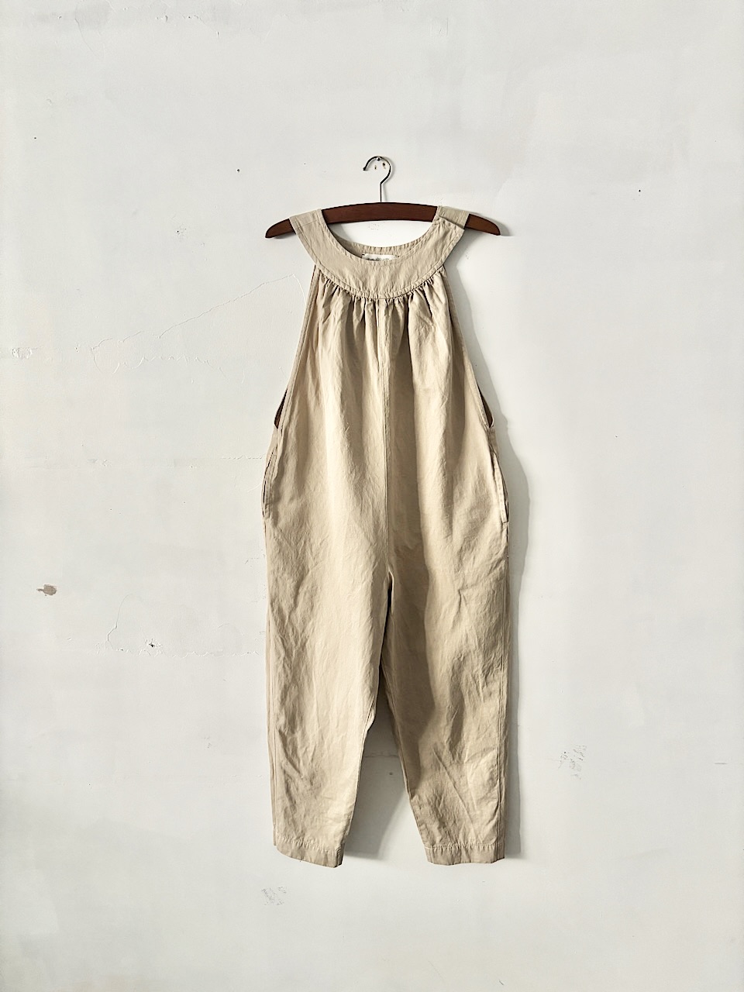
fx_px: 745
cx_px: 372
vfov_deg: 67.3
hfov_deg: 53.1
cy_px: 496
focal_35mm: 26
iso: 320
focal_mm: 5.96
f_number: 1.6
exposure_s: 1/60
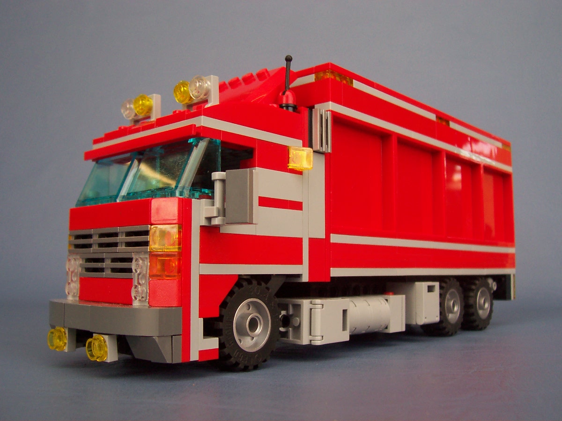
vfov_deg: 38.7
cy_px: 210
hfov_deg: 50.1
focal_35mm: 37
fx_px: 601
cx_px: 281
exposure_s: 1/125
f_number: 2.8
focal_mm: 5.6
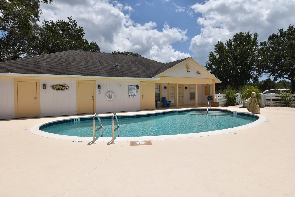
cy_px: 98
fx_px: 160
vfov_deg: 63.2
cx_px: 148
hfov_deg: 85.4
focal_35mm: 20
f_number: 16
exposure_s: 1/200
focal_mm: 13
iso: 100
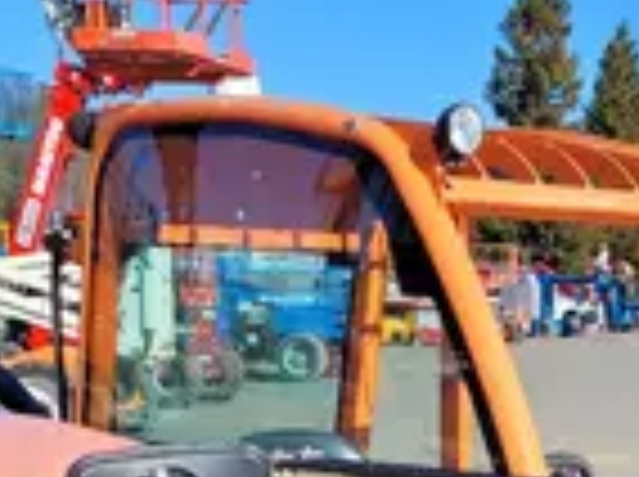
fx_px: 1861
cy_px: 808
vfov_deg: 13.4
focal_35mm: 101
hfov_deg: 19.3
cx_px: 518
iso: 40
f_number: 1.8
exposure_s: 1/1732
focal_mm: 5.4
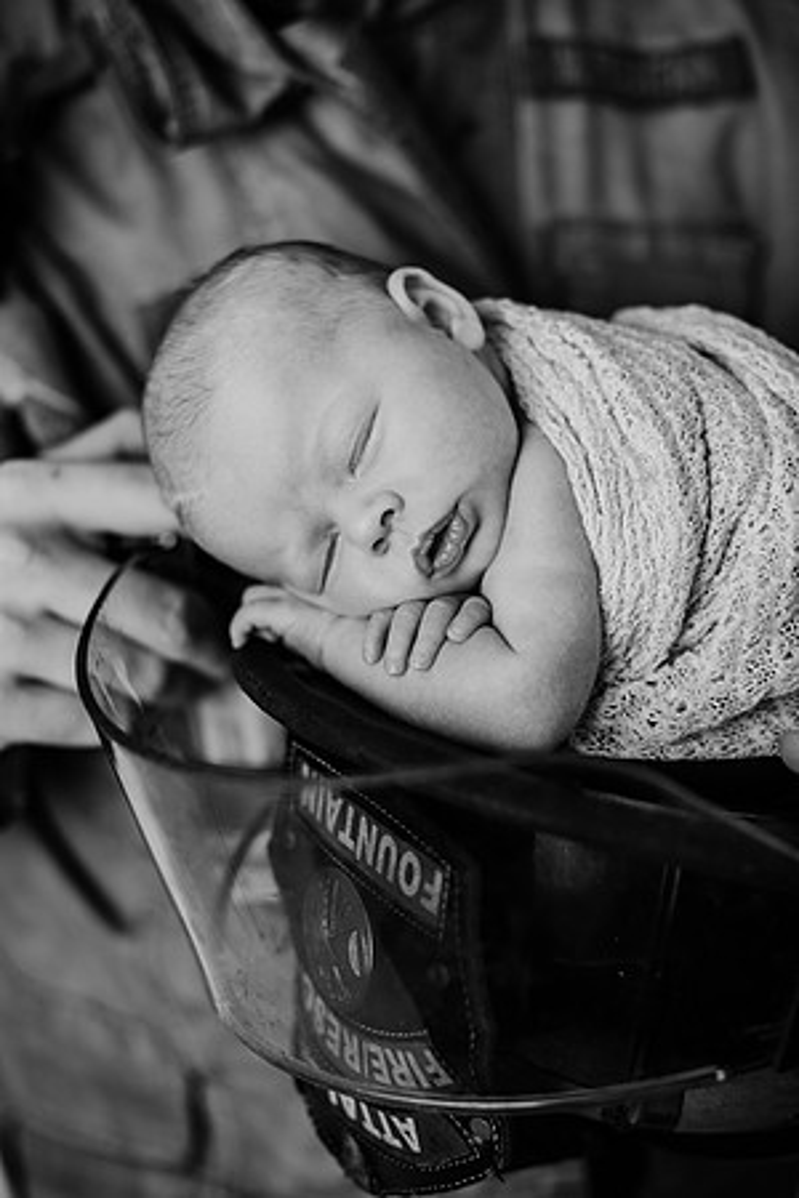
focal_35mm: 50
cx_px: 400
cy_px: 599
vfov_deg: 39.6
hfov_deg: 27.0
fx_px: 1664
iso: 100
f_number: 2.2
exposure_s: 1/160
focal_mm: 50
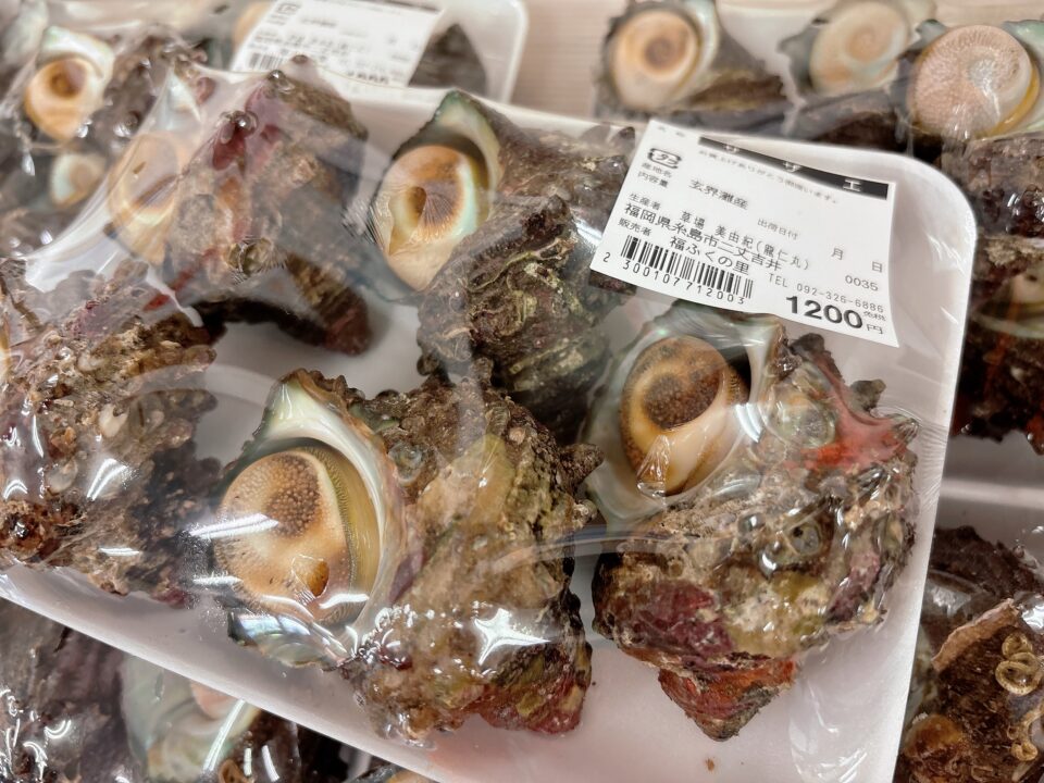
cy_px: 392
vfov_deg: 53.1
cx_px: 522
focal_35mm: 26
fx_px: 784
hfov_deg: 67.3
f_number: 1.6
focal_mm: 5.96
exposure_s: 1/60
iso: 160
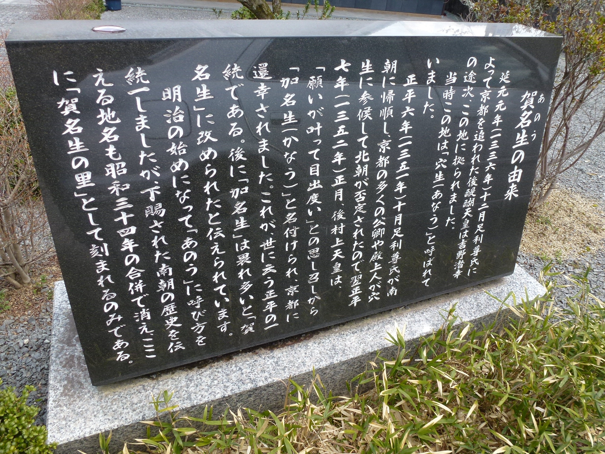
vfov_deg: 56.8
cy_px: 227
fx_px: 419
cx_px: 302
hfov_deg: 71.6
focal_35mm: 24
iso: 100
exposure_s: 1/125
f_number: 4
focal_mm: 4.3
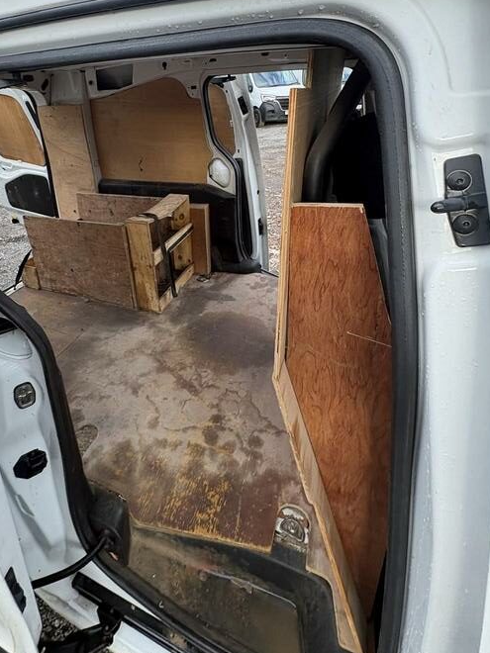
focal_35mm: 19
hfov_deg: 67.7
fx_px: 359
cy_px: 233
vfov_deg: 82.5
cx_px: 186
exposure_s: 1/110
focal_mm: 2.22
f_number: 2.2
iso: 50
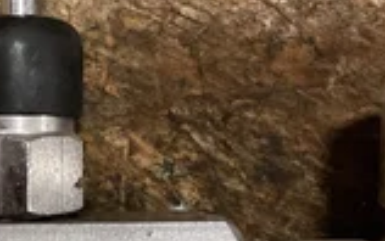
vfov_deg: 15.7
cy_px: 192
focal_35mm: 83
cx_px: 56
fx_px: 871
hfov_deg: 24.4
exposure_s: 1/60
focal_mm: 3.3
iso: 320
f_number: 2.4
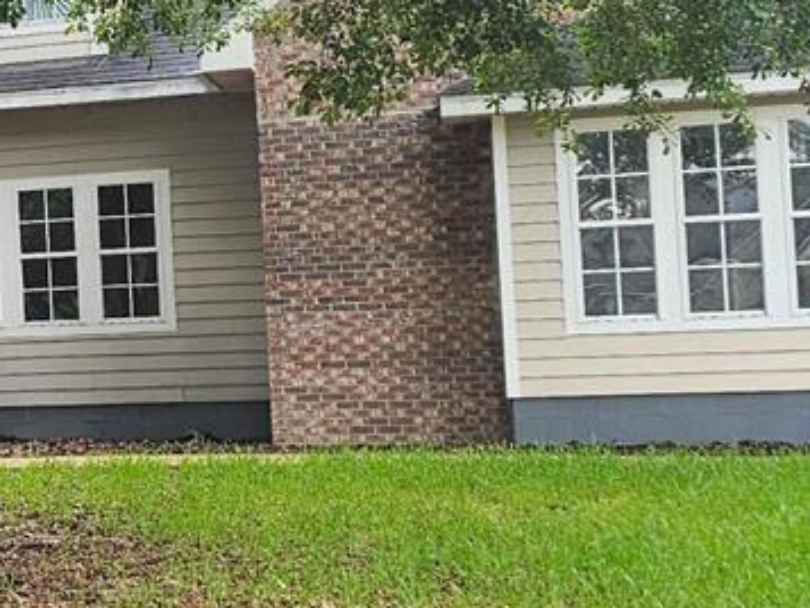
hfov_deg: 16.9
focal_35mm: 103
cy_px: 275
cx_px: -474
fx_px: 2411
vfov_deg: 14.4
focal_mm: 6.3
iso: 50
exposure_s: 1/180
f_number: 1.7
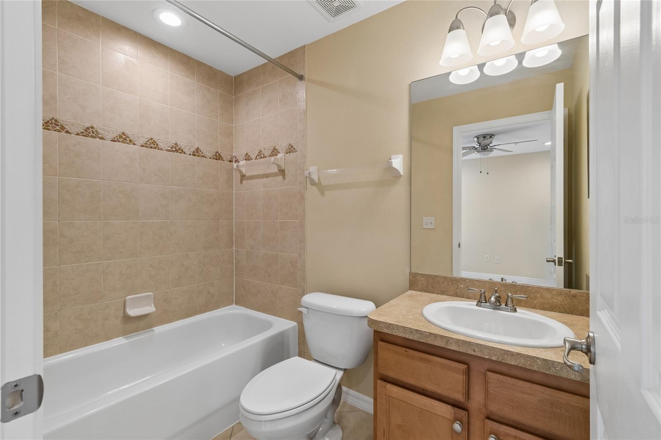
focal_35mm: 15
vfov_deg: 77.3
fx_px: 275
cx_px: 330
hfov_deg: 100.4
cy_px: 220
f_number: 7.1
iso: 100
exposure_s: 1/10
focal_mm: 10
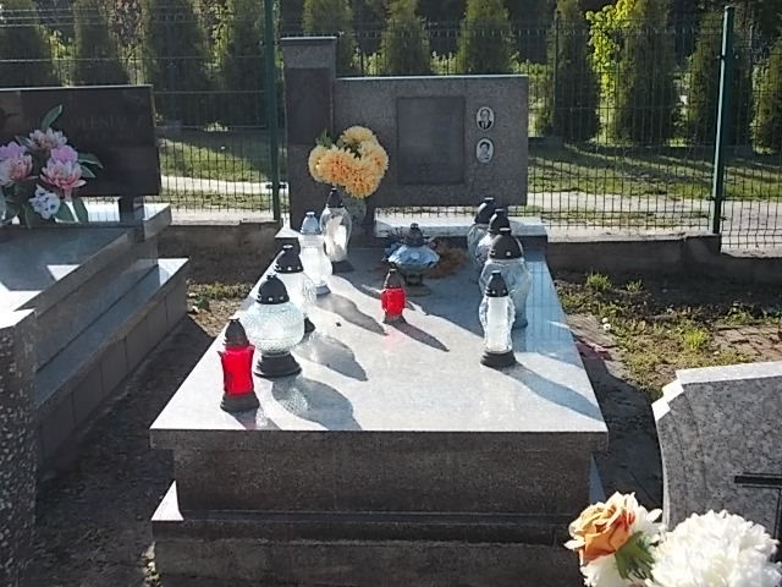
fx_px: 971
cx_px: 391
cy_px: 294
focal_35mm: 43
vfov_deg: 33.6
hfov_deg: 43.9
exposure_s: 1/500
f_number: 3.3
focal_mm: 6.1
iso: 80
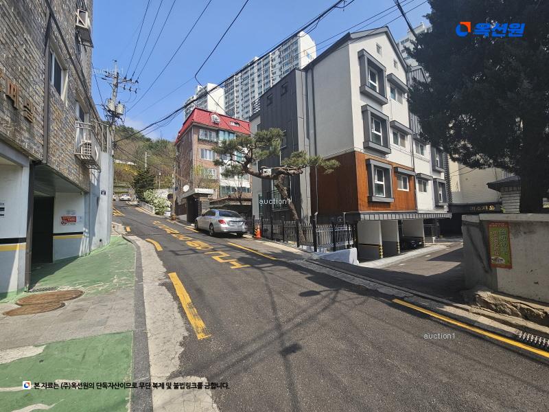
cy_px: 206
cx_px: 274
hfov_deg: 106.2
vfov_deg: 89.9
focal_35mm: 13
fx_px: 206
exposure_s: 1/1497
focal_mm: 2.2
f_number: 2.2
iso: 50
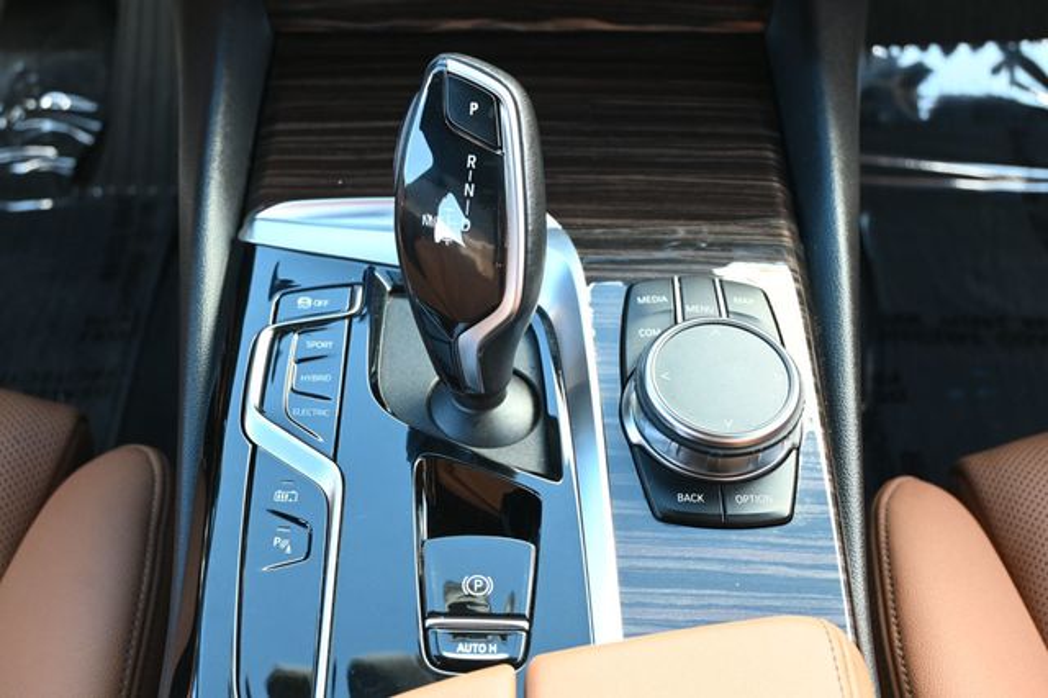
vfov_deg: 24.4
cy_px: 349
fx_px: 1615
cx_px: 524
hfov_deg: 36.0
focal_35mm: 56
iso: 800
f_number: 5.3
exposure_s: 1/125
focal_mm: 37
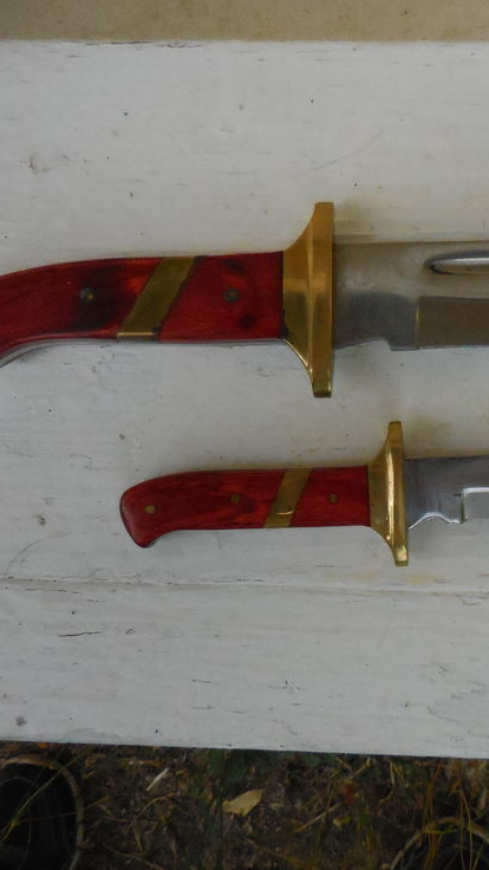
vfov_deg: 54.0
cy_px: 436
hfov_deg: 30.8
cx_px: 423
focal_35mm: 37
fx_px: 853
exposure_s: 1/2000
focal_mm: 4.5
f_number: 3.3
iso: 800
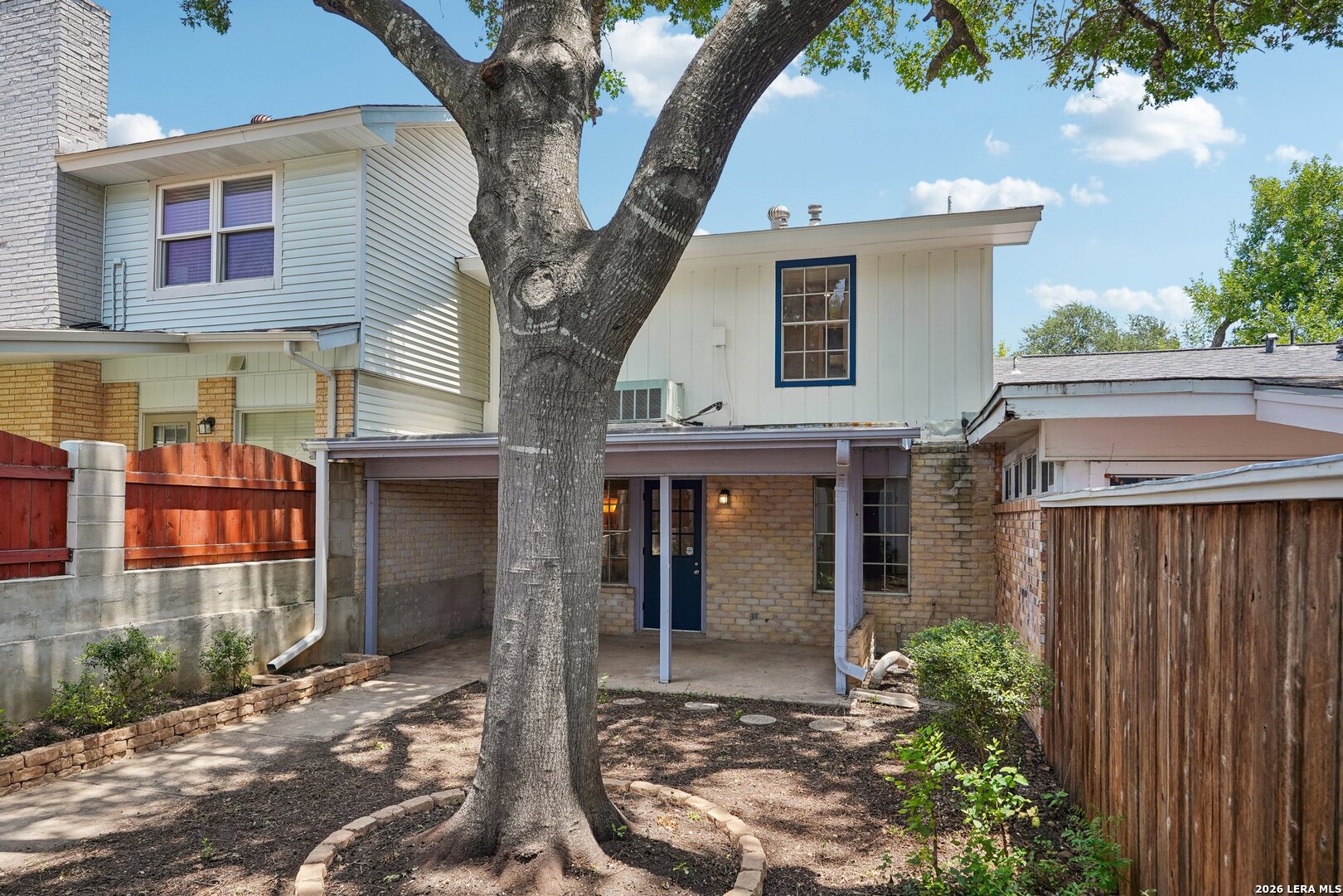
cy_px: 448
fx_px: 821
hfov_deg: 78.6
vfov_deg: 57.2
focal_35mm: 22
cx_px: 672
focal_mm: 22
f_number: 8
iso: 100
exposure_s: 1/50
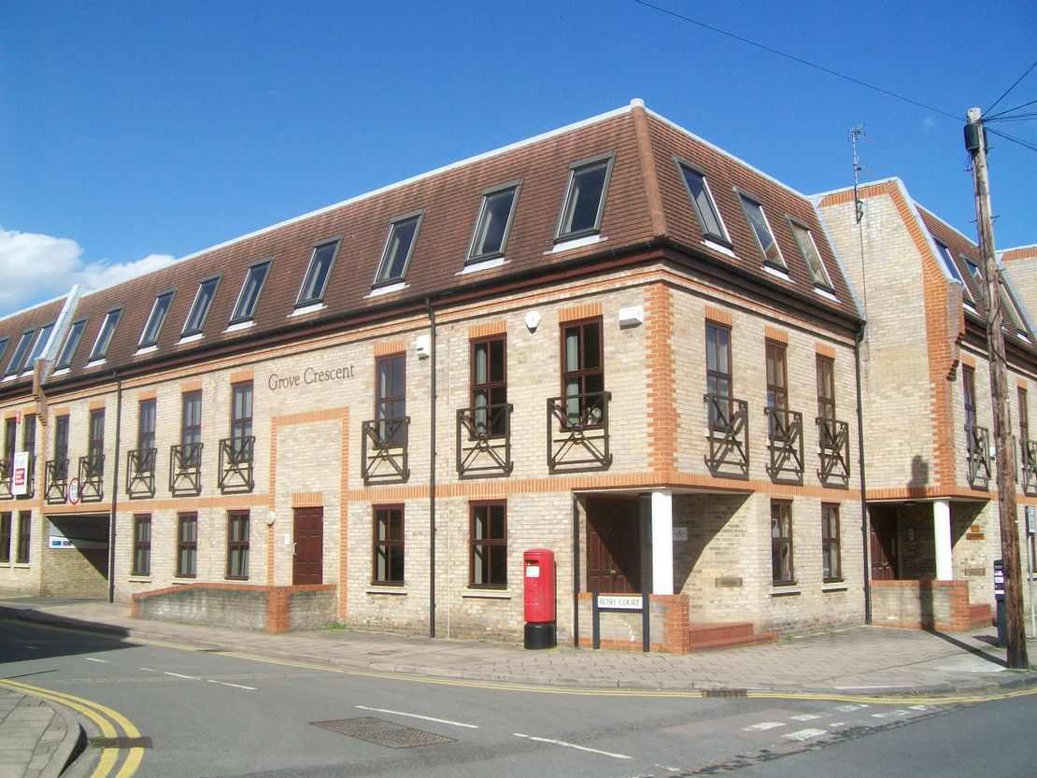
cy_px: 389
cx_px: 518
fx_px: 1019
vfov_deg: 41.8
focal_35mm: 34
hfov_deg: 53.9
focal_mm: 6.1
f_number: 4.9
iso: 64
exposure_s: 1/400
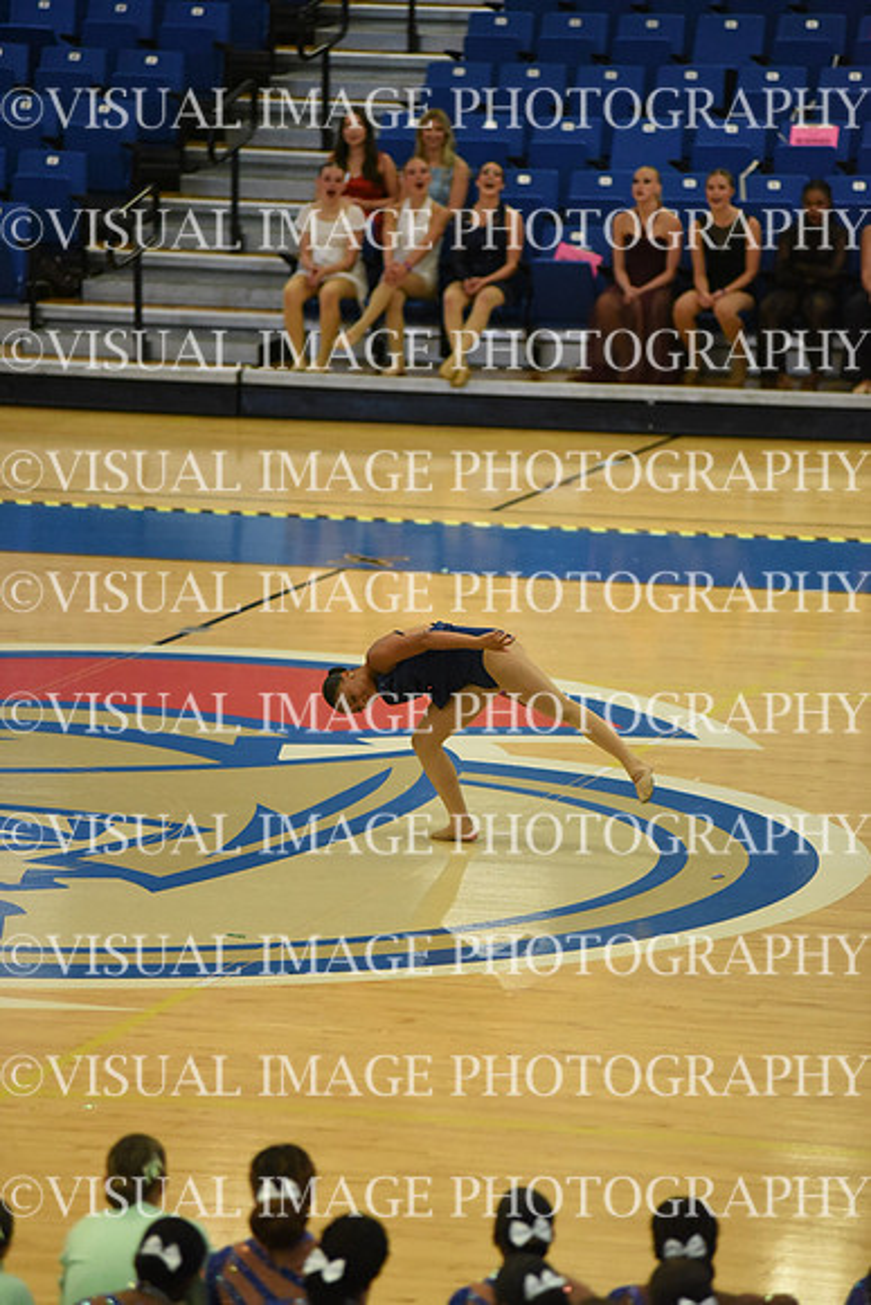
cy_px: 652
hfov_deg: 6.9
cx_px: 436
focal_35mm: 200
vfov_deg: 10.3
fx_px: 7253
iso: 8000
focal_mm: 200
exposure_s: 1/1000
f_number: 2.8
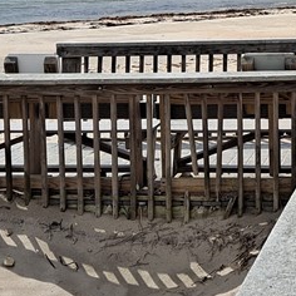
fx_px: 929
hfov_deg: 17.3
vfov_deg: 17.6
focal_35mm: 96
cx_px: 347
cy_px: -18
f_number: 2
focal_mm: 4.6
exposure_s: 1/2105
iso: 32
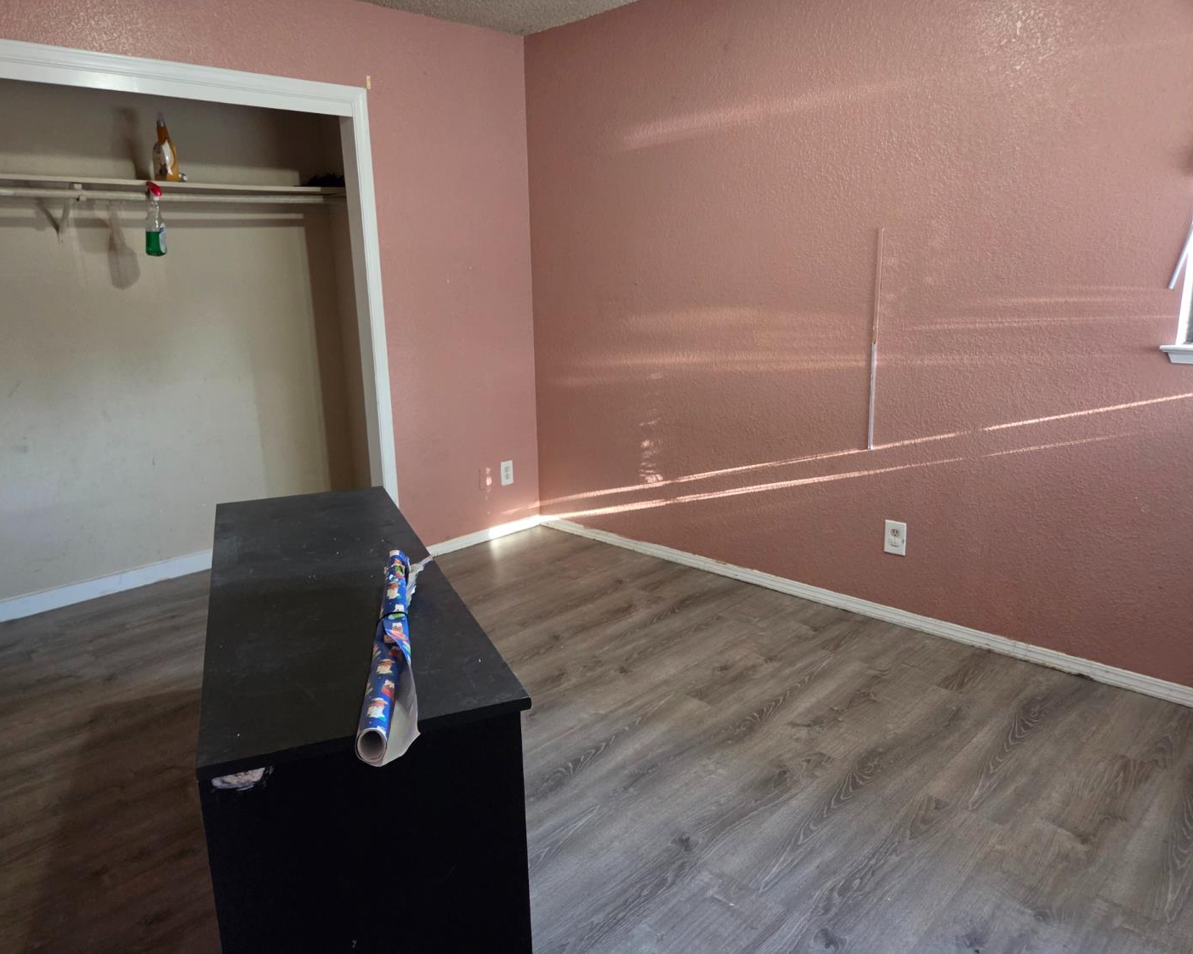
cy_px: 477
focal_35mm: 24
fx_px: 847
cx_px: 560
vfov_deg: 58.8
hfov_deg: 70.2
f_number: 1.8
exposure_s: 1/120
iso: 2000
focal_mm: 5.4
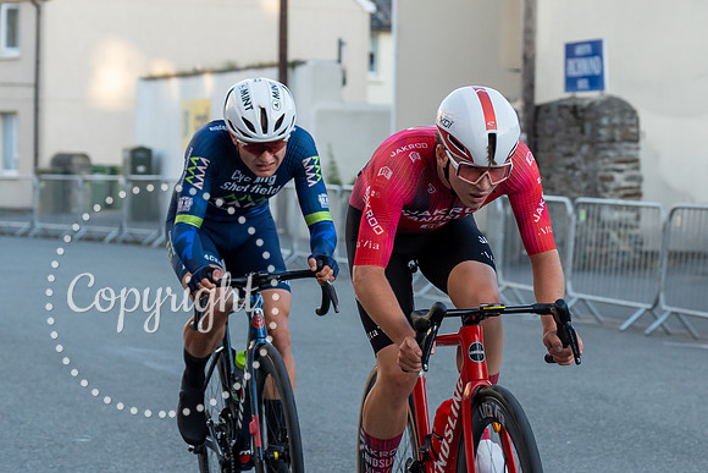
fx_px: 2847
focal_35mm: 145
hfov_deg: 14.1
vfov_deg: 9.5
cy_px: 227
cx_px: 487
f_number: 4.5
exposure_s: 1/800
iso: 800
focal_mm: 79
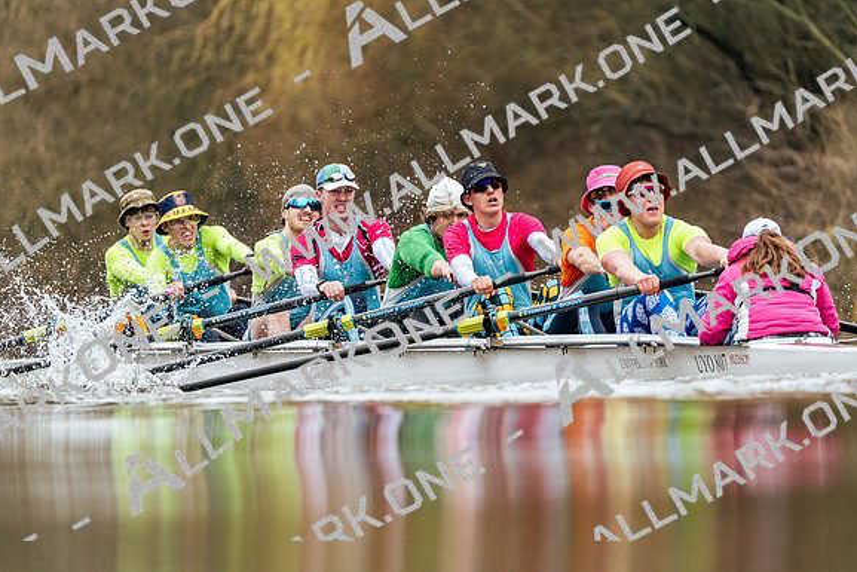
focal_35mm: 585
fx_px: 13929
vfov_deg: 2.4
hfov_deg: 3.5
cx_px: 428
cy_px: 286
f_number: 6.3
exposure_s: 1/2000
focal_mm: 582
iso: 4000
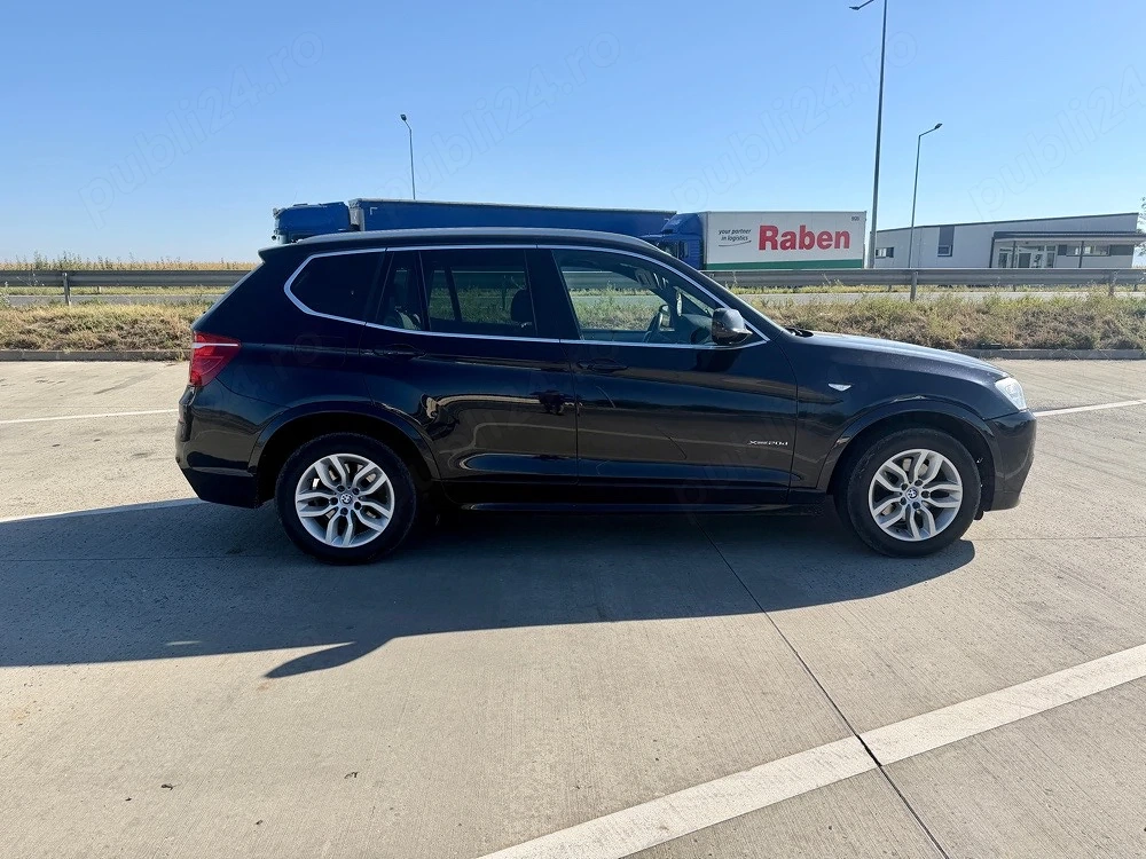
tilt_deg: -11.0
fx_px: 795
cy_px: 430
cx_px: 573
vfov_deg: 56.8
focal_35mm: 24
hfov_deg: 71.6
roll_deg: +0.5
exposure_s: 1/4405
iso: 80
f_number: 1.78
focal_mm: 6.76
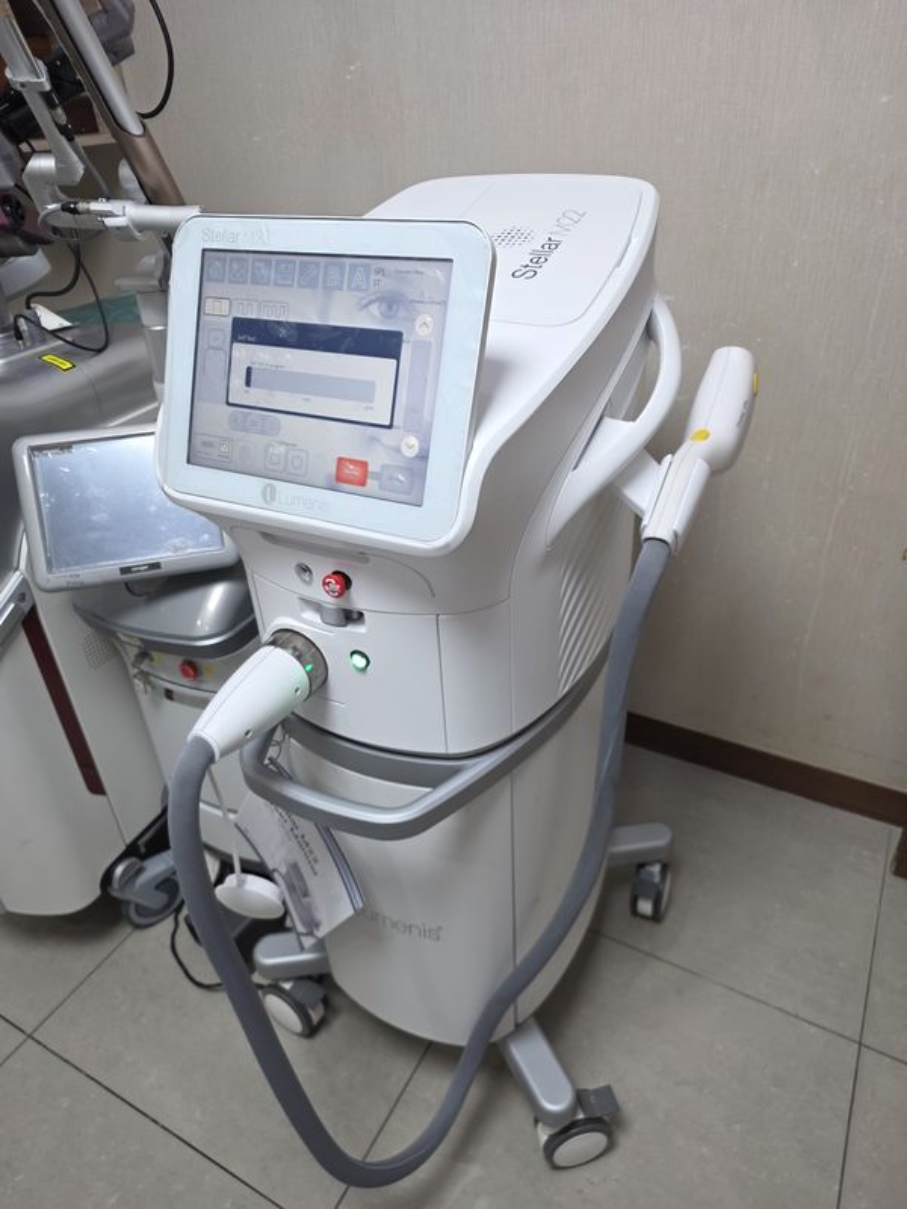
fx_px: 804
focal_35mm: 23
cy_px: 604
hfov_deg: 58.9
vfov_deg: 73.9
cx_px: 454
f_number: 1.7
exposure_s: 1/120
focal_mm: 6.25
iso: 100
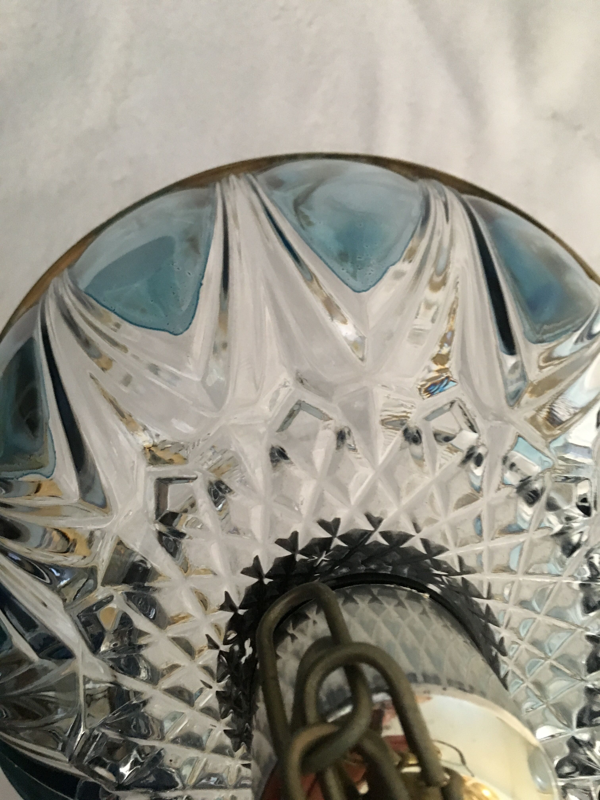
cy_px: 400
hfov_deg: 48.2
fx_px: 670
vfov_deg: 61.7
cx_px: 300
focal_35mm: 29
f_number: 2.2
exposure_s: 1/17
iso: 250
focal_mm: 4.15
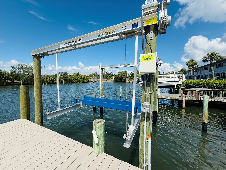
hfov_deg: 102.1
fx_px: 91
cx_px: 113
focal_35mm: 14
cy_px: 85
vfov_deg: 85.7
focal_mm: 2.22
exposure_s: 1/2976
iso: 50
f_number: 2.2
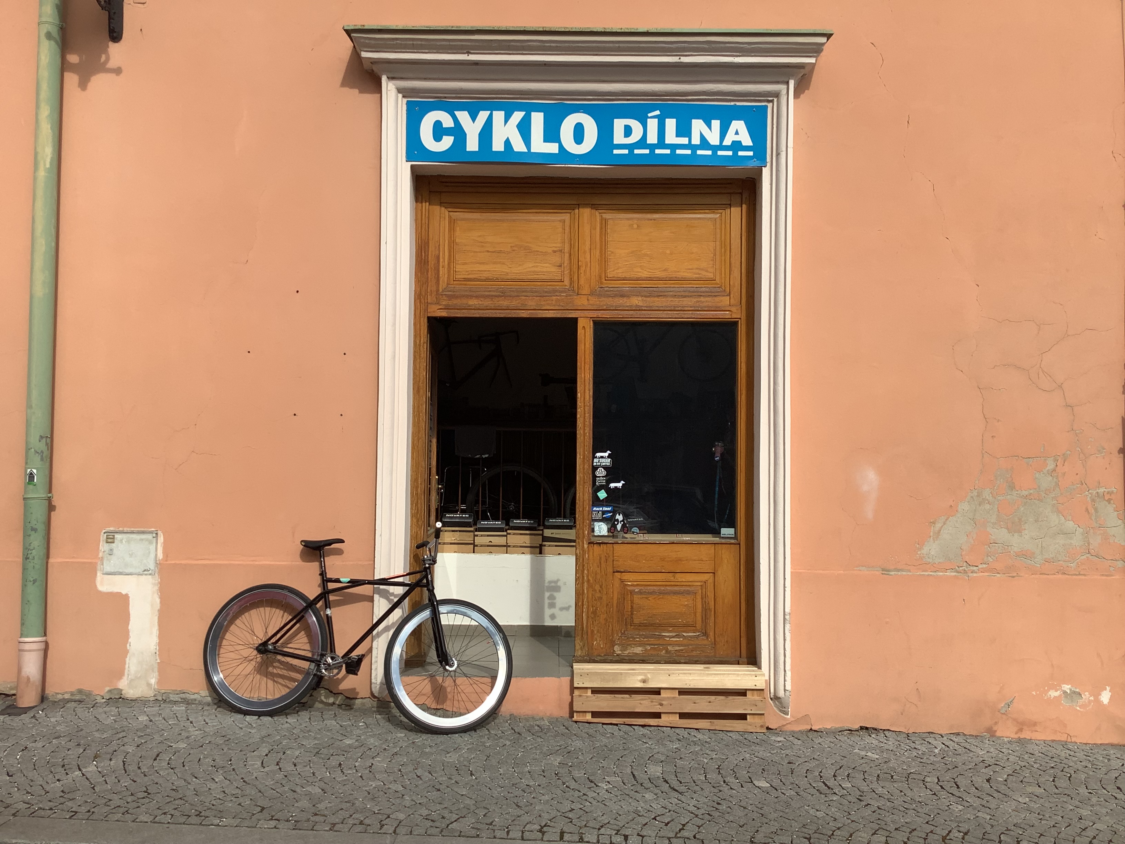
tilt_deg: +0.6
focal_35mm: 31
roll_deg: -0.3
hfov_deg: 58.4
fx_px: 1007
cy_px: 422
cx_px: 562
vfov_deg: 45.4
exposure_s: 1/1852
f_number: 2.4
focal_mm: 3.3
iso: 25
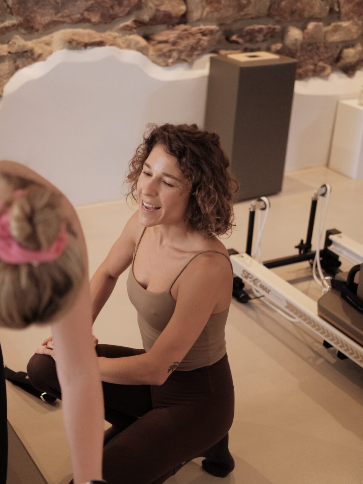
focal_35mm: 58
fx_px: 811
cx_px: 183
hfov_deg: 25.2
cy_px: 266
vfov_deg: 33.2
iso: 2500
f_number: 2
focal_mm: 35
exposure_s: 1/180
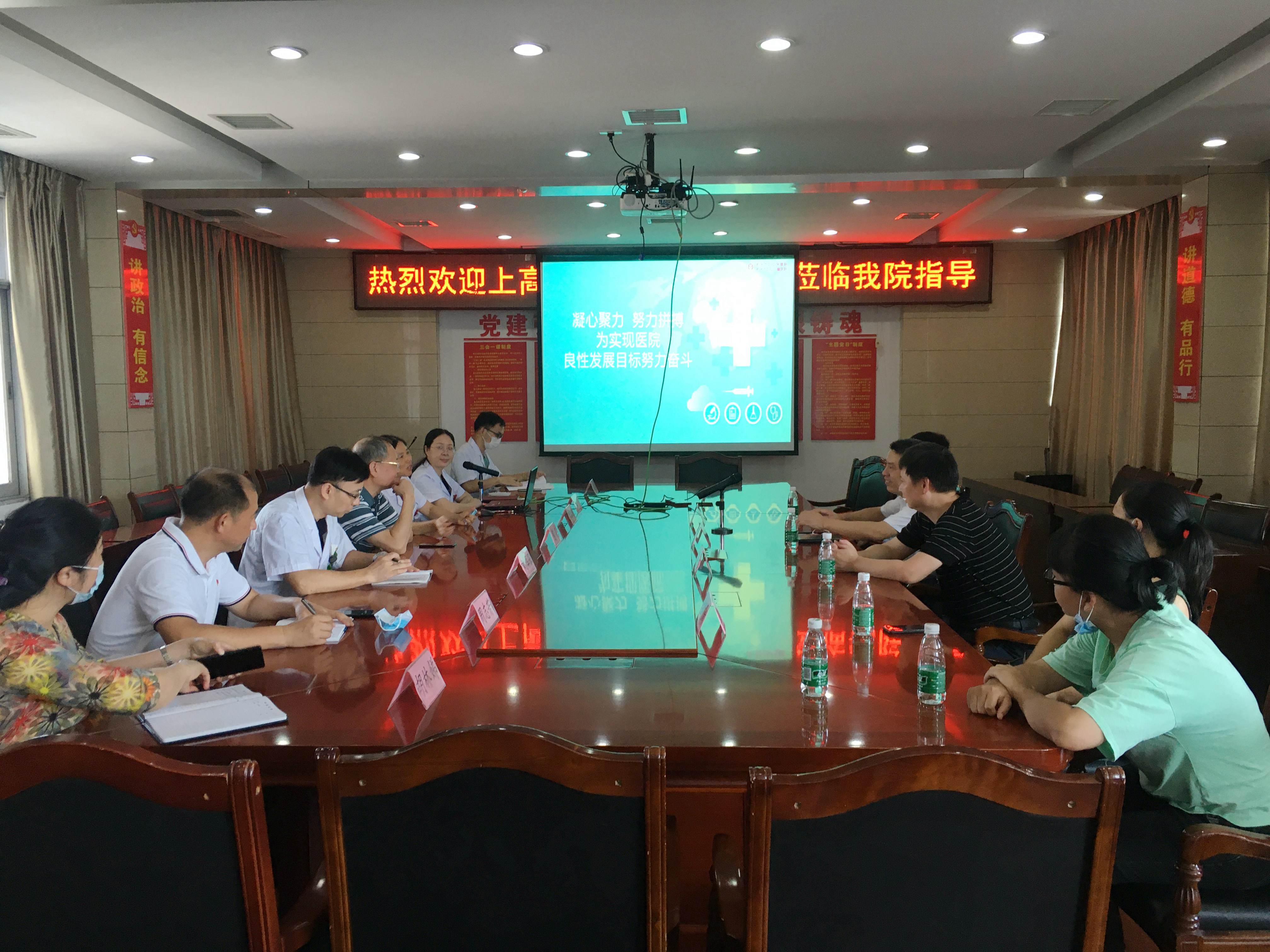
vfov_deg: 48.2
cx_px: 635
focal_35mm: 29
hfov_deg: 61.7
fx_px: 1064
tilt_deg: -4.6
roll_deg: +0.3
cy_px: 476
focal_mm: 4.15
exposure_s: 1/33
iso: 80
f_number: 2.2
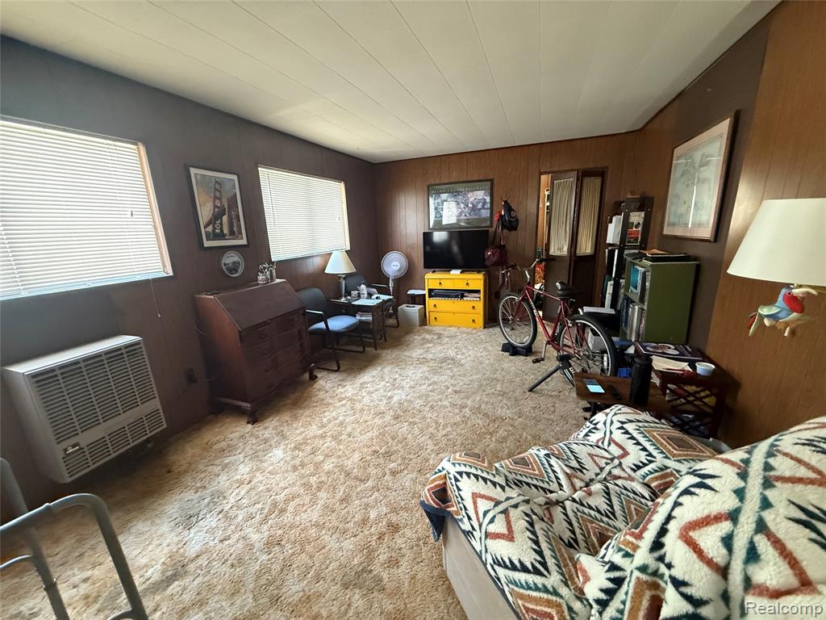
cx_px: 413
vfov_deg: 85.7
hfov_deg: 102.1
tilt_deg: -13.2
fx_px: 334
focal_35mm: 14
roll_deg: +3.2
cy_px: 310
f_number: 2.2
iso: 800
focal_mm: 2.22
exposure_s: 1/60
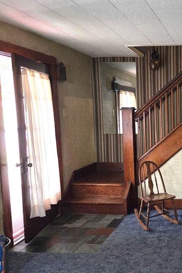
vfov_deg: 49.5
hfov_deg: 30.6
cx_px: 200
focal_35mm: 39
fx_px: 296
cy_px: 150
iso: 2000
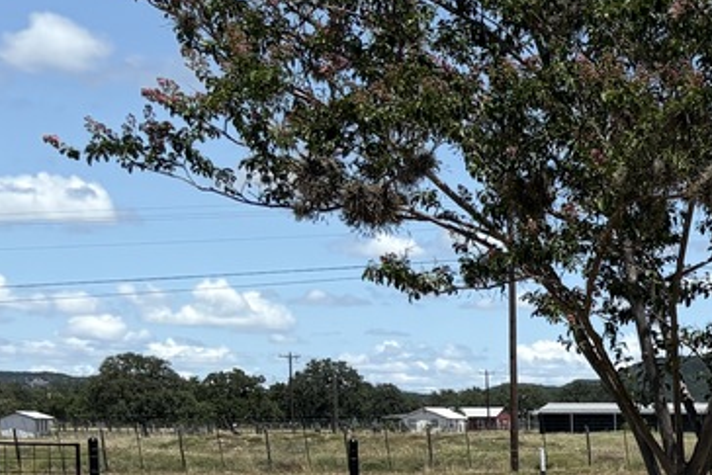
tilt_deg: -4.3
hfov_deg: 16.0
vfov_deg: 12.4
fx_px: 2117
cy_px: 626
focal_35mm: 107
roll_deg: +0.7
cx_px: 1299
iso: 50
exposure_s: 1/4329
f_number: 1.6
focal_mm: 5.96
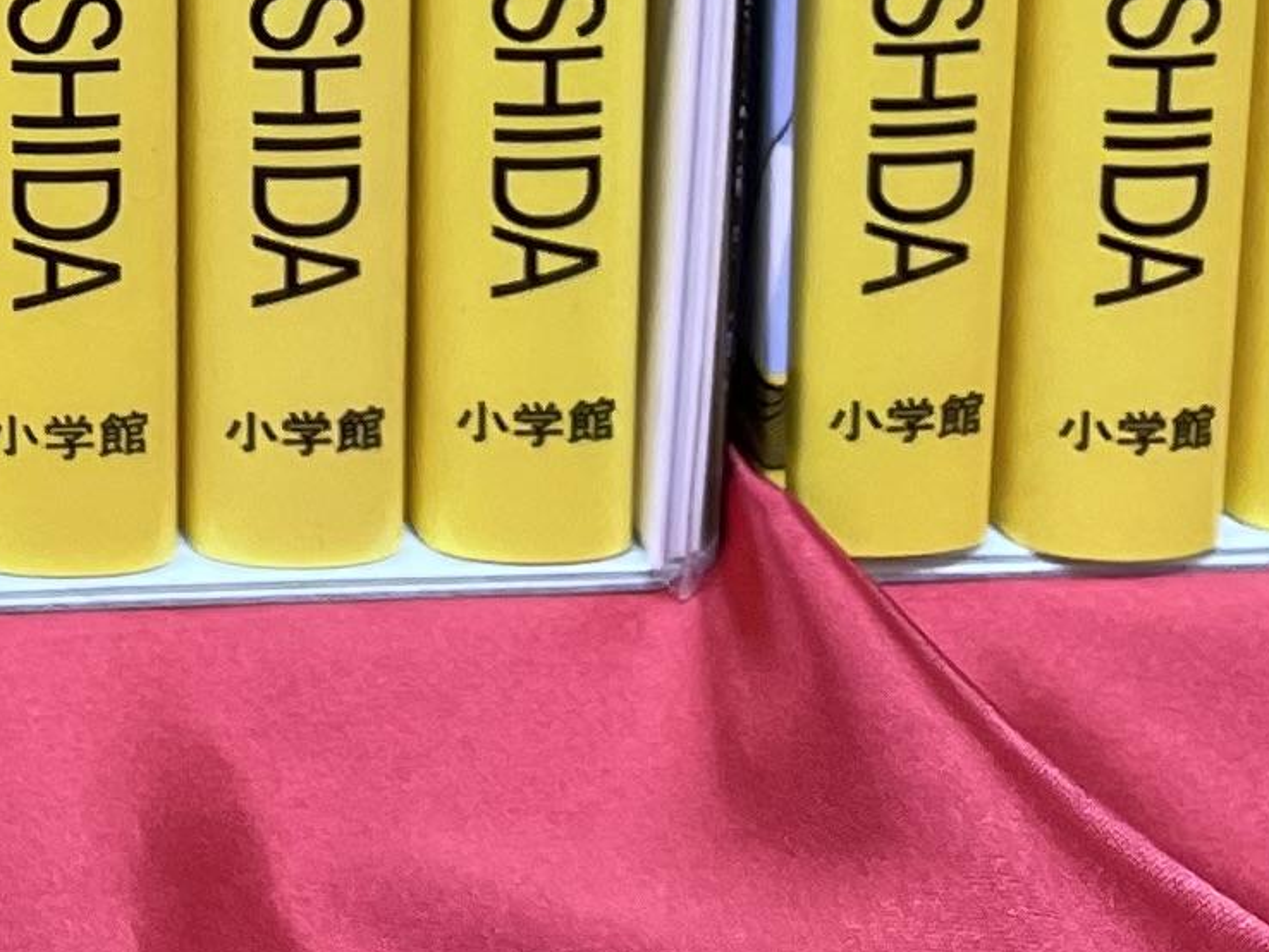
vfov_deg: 9.9
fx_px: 5207
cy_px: -811
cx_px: -578
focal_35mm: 142
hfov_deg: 13.2
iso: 80
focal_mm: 4.2
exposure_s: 1/116
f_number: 1.6
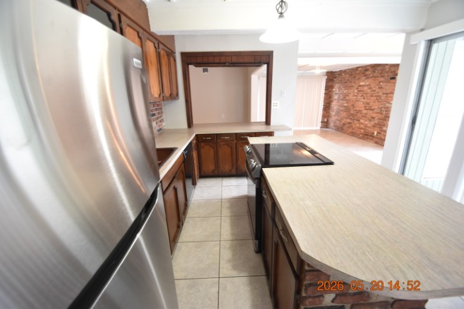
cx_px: 232
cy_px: 154
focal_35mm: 15
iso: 800
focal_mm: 10
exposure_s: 1/20
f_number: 3.5
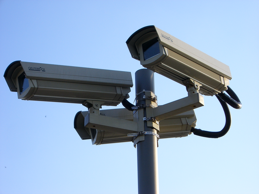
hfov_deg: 17.3
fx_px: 853
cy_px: 97
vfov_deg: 13.0
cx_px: 130
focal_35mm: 114
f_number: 5.2
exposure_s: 1/250
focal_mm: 18.6
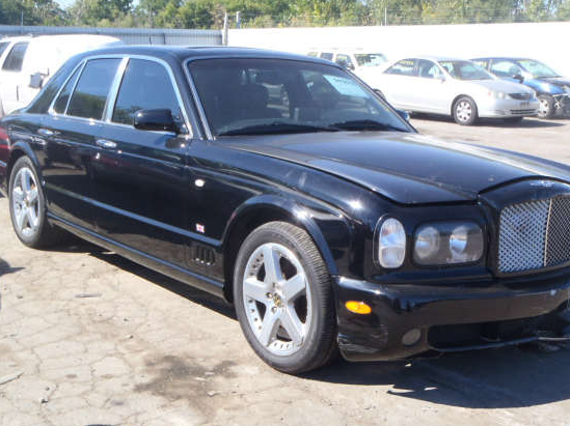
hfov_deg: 38.9
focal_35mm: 49
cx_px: 305
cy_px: 200
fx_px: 806
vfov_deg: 29.6
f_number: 5
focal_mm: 7.57
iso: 80
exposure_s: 1/125
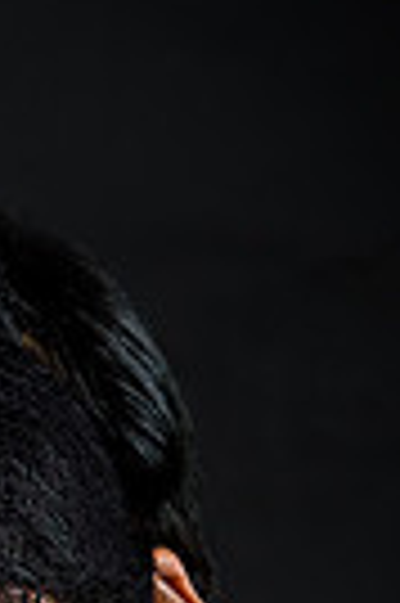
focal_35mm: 674
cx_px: -169
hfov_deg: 2.0
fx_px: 11262
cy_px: 765
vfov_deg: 3.1
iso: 200
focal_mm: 200
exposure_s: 1/125
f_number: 5.6
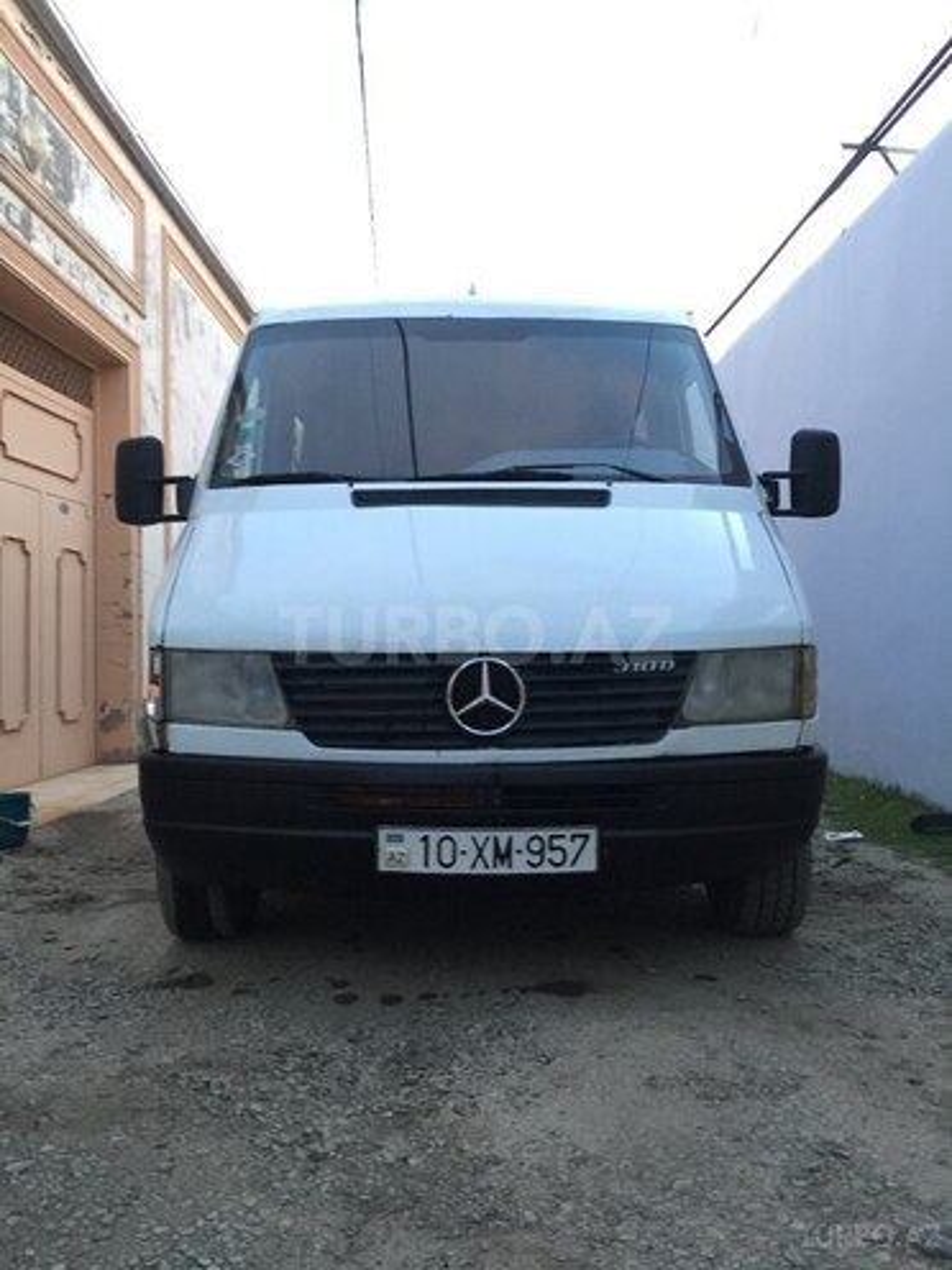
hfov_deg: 48.2
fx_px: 1063
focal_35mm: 29
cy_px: 635
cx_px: 476
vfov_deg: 61.7
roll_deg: -0.1
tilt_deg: +1.9
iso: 160
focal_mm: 4.15
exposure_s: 1/33
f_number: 2.2
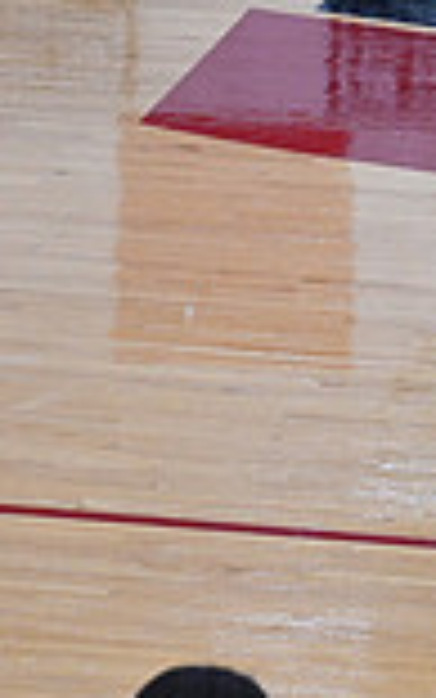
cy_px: 106
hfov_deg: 3.2
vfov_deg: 5.2
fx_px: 7598
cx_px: 1232
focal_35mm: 400
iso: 4000
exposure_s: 1/400
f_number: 4
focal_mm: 105
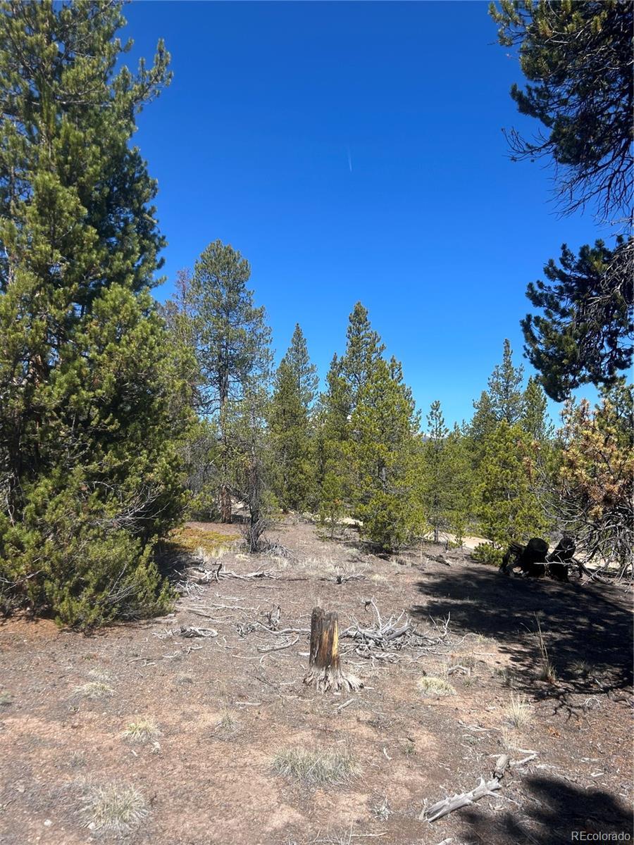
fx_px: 635
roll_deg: +1.2
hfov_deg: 53.1
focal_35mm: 26
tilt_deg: +6.3
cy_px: 422
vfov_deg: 67.3
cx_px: 317
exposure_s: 1/2762
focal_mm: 5.7
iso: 50
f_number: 1.5
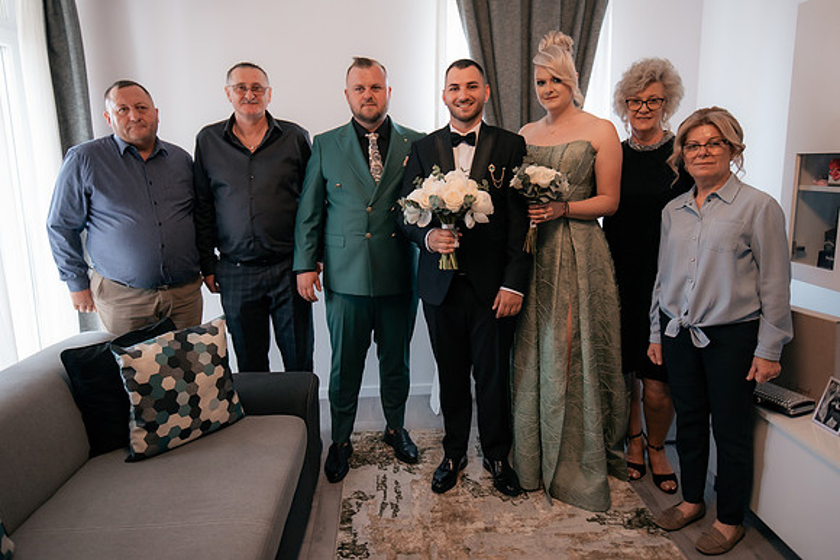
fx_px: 548
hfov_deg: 74.9
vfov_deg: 54.1
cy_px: 266
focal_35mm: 24
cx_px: 431
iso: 1600
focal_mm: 22
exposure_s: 1/250
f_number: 2.8
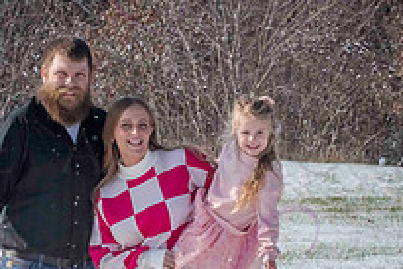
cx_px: 159
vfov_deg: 6.1
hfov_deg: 9.1
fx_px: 2532
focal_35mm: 226
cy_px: 246
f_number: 14
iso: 640
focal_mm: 80
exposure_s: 1/1000
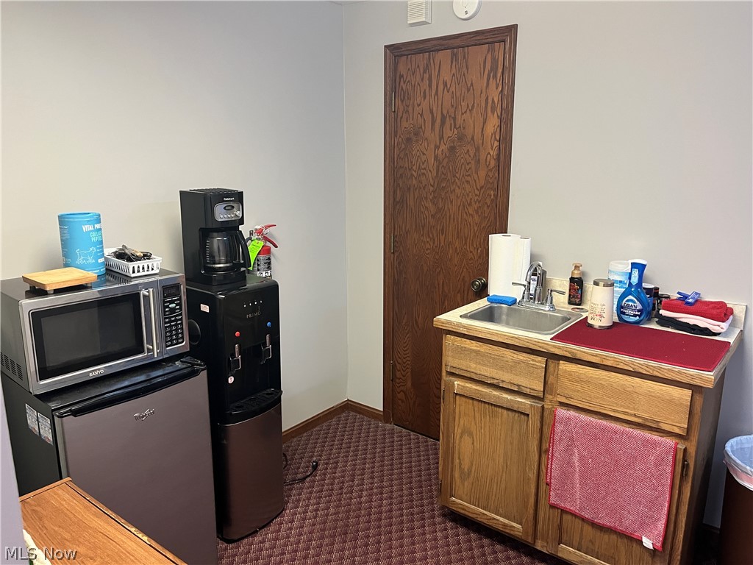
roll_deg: +0.2
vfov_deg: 53.1
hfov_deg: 67.3
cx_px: 376
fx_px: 566
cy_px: 282
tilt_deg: -11.2
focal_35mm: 26
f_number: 1.6
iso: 250
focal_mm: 5.1
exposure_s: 1/60
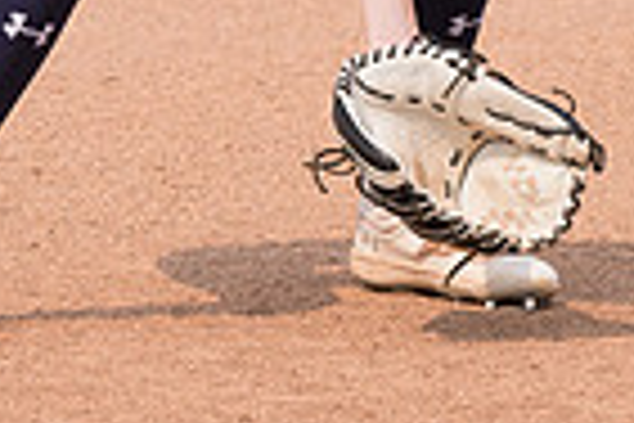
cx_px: 261
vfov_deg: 1.2
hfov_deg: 1.8
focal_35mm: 1174
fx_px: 20674
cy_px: -261
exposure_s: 1/1600
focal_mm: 190
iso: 320
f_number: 5.6
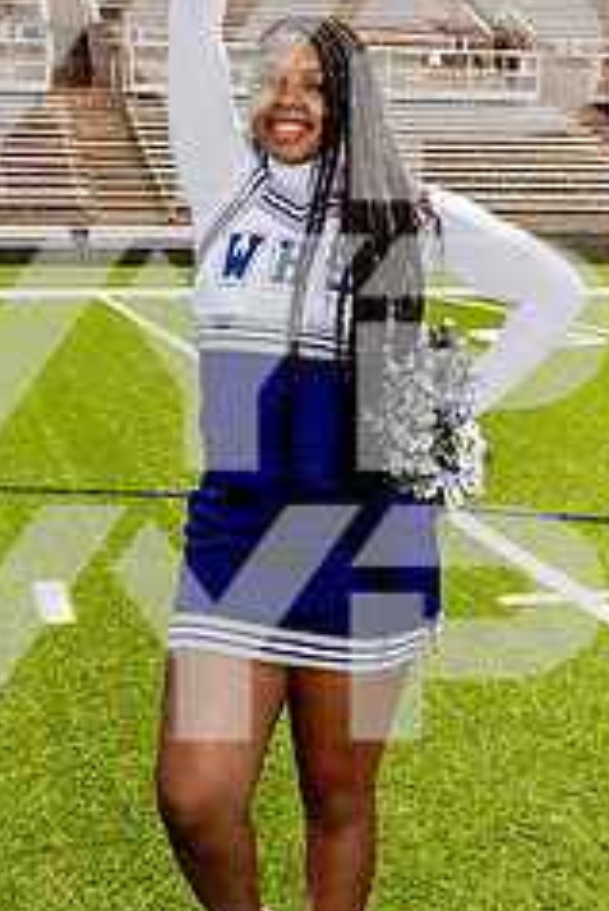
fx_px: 1723
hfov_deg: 20.0
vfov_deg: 29.5
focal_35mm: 68
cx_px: 314
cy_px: 356
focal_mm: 36
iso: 100
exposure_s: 1/250
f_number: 8
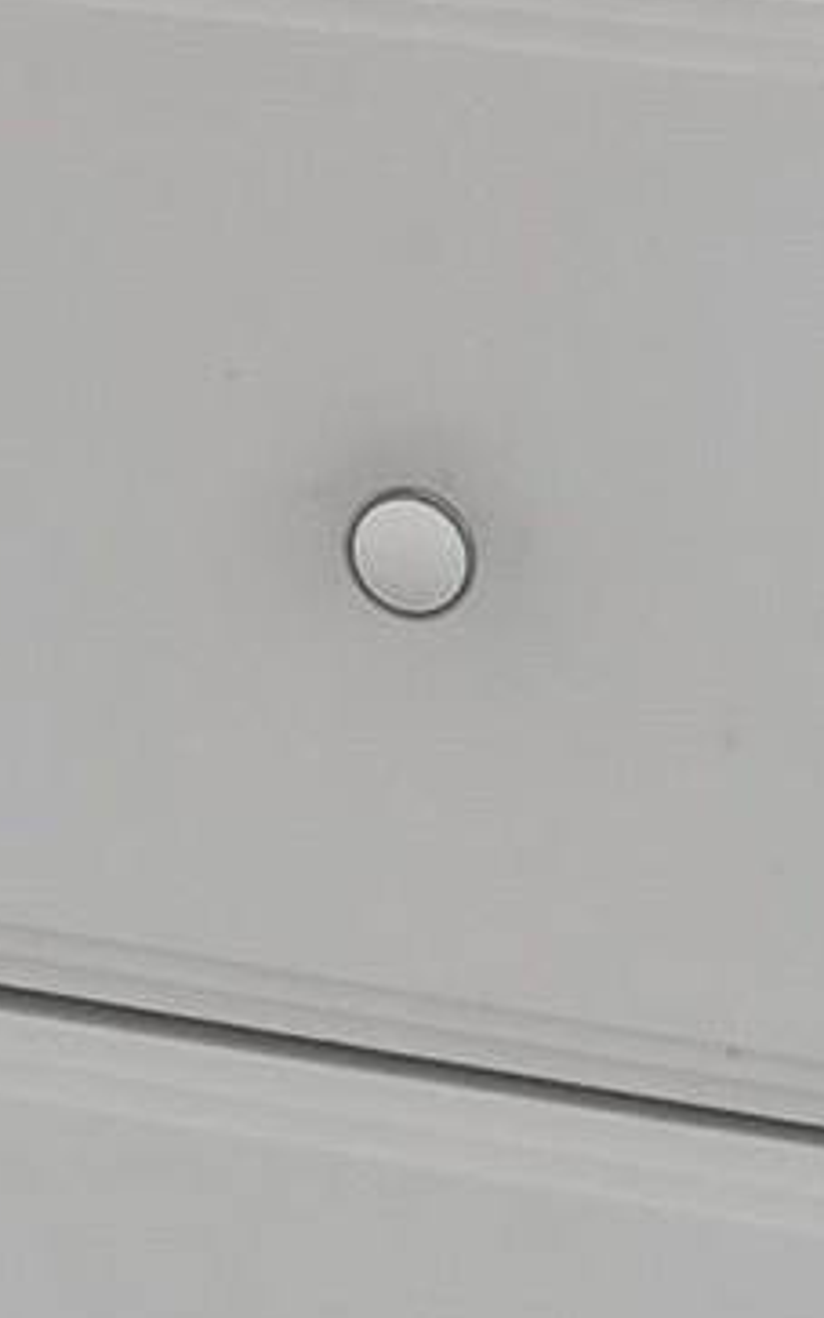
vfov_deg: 12.6
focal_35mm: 138
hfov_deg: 9.1
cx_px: -697
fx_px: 4956
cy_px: -1623
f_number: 14
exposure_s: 1/6
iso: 400
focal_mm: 16
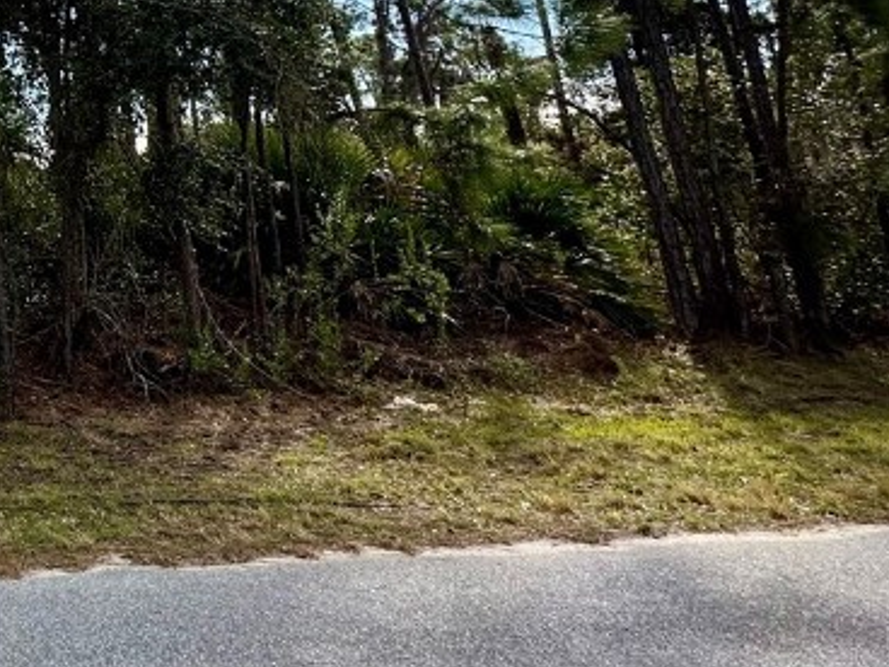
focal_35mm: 39
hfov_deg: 32.3
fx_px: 1002
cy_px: -58
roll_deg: +1.5
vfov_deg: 32.6
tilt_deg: +16.3
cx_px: -331
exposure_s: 1/1289
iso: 40
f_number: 2.2
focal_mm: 2.22
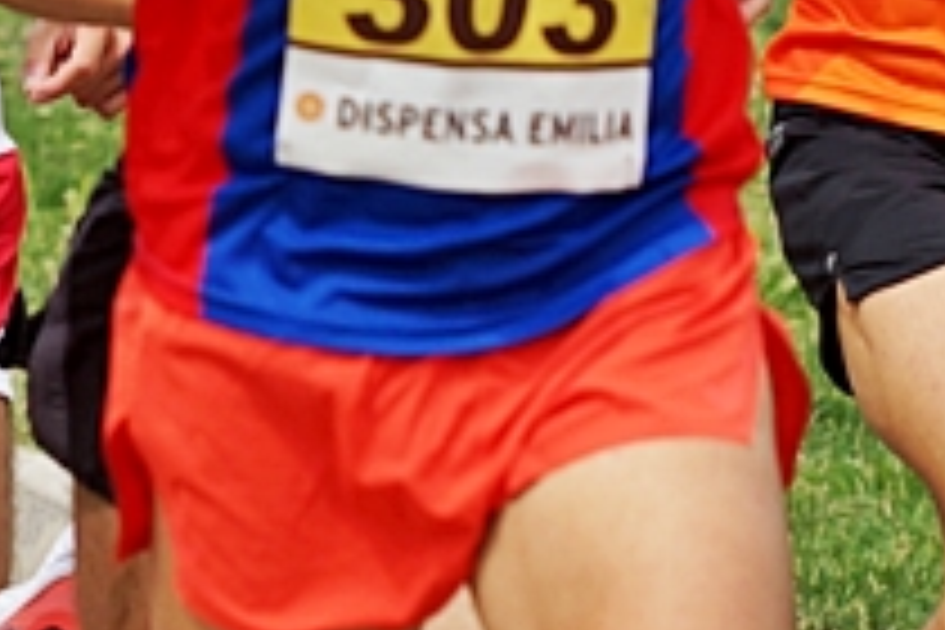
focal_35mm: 514
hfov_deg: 4.0
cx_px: 108
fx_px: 13491
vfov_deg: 2.7
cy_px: 428
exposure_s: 1/1000
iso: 100
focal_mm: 90
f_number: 4
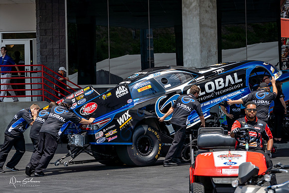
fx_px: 1236
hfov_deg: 13.3
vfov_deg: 8.9
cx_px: 149
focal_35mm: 154
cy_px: 94
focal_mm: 63
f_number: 5.6
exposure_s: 1/640
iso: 100
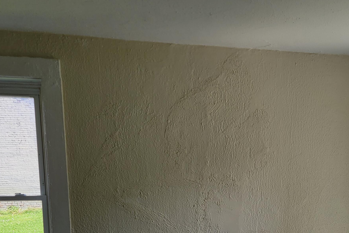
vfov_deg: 27.9
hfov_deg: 41.9
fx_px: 446
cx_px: 248
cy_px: 218
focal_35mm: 46
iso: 40
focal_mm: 5.4
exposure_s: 1/234
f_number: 1.8
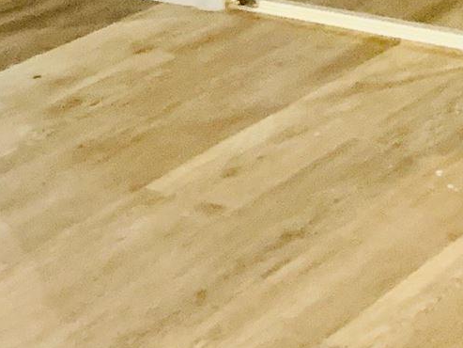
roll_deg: -1.8
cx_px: 809
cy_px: -454
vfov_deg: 8.5
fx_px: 2167
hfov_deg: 11.4
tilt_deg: -6.5
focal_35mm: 162
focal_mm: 4.25
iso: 320
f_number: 1.8
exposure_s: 1/30
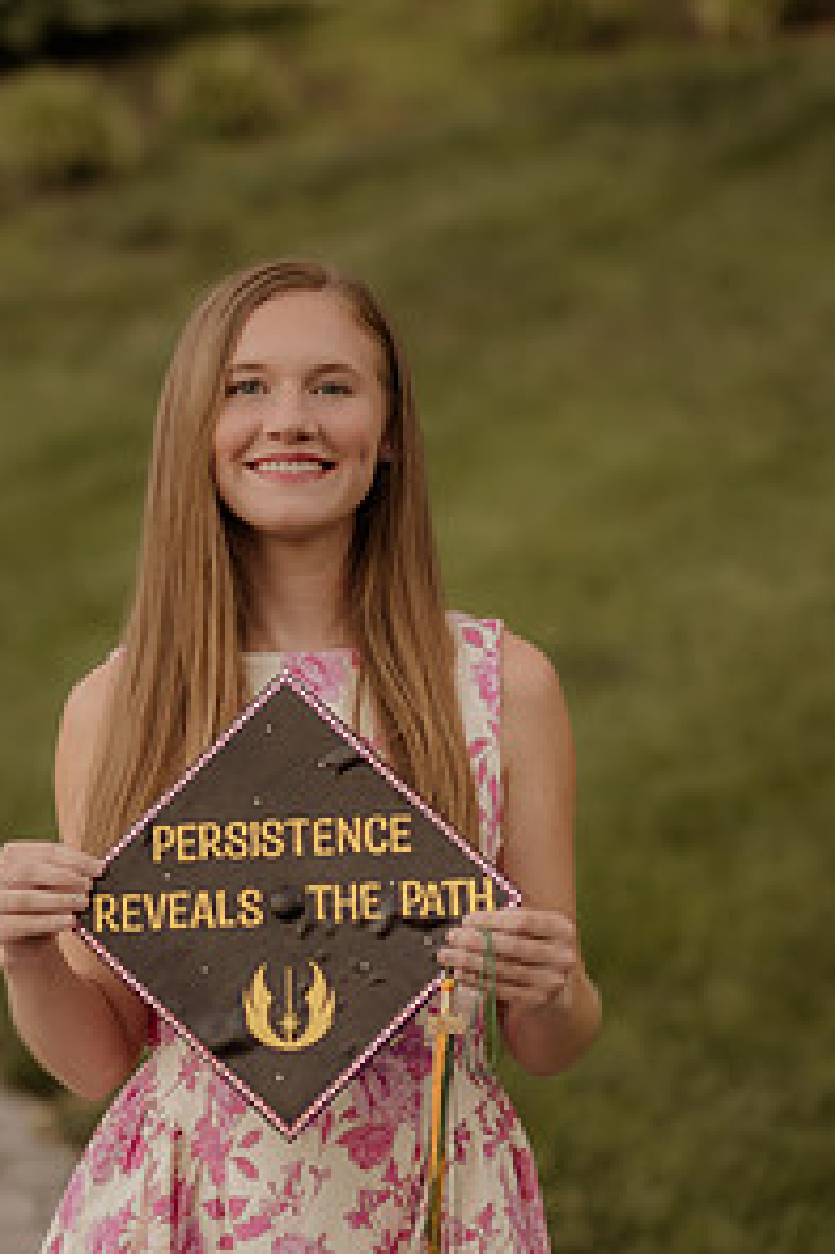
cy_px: 758
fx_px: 3971
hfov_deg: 12.0
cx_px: 348
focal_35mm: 114
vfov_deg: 17.9
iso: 125
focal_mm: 50
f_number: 1.4
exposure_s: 1/400
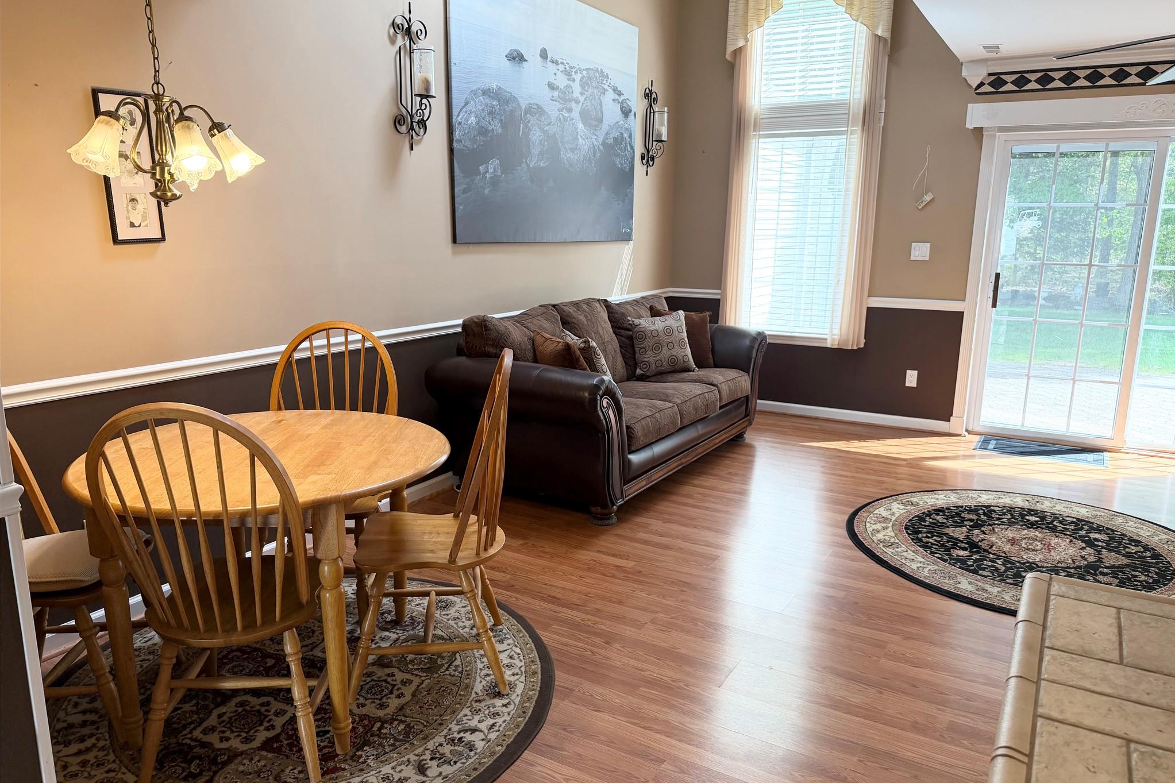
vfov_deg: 51.3
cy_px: 408
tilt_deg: -12.8
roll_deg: -0.6
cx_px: 588
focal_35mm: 25
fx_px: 816
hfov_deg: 71.5
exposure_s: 1/211
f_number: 1.78
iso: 160
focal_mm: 6.76
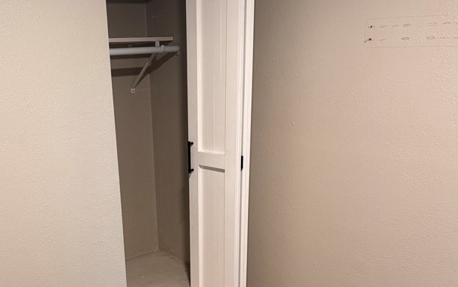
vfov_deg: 28.6
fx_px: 537
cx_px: 176
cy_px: 266
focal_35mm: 43
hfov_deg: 45.9
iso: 250
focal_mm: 6.76
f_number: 1.78
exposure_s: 1/60
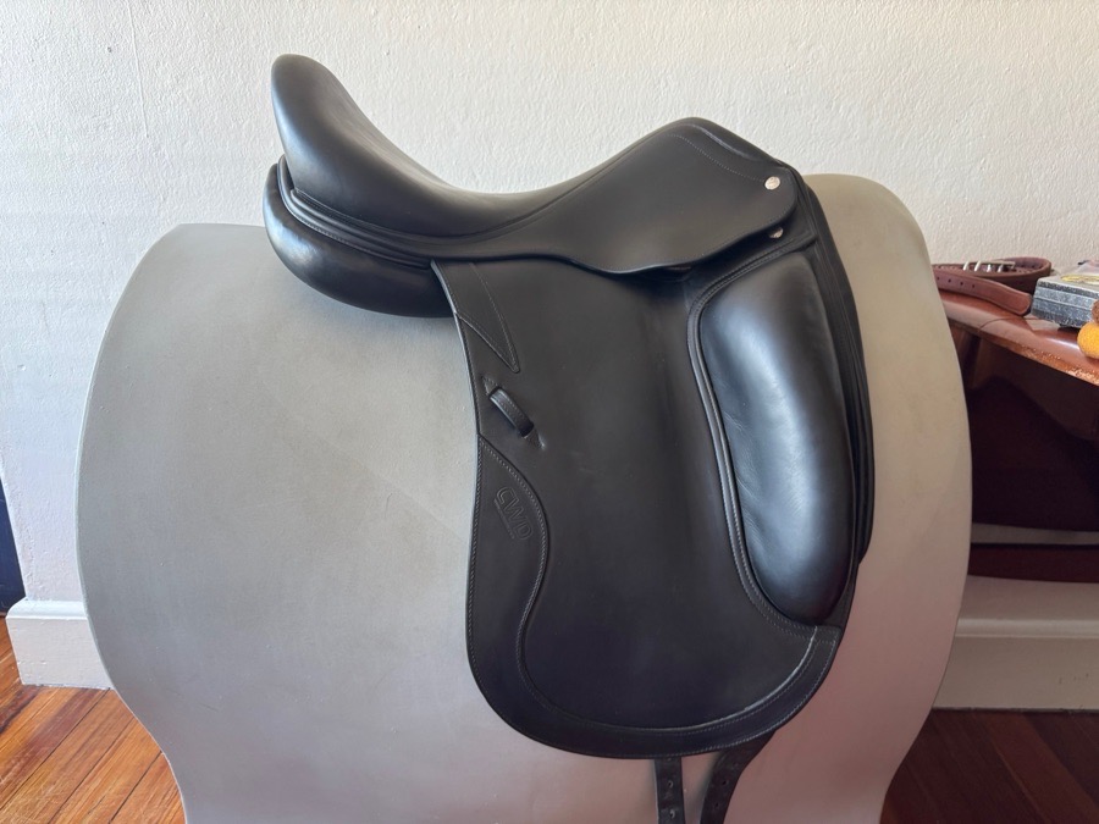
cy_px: 412
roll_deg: -0.7
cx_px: 550
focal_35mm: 24
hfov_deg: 71.6
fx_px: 762
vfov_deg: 56.8
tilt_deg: -17.2
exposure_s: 1/90
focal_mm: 6.76
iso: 200
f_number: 1.78
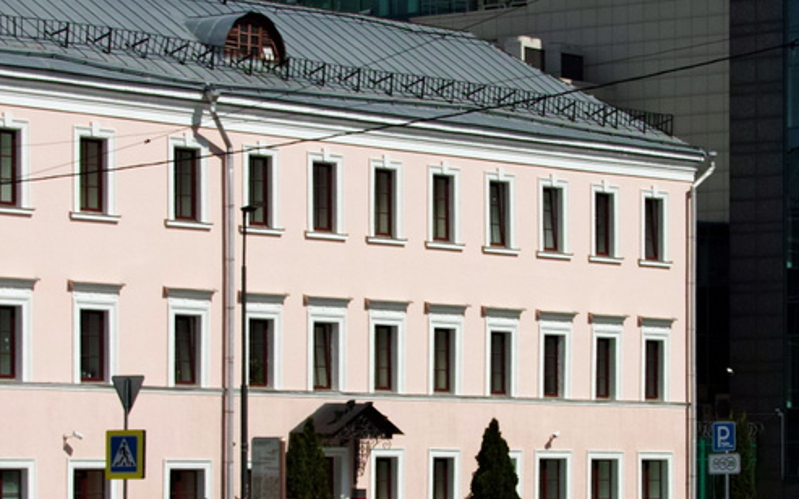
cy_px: 441
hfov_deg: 12.9
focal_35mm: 162
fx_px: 3524
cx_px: 530
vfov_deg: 8.1
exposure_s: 1/1000
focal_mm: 29
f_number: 6.3
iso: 100
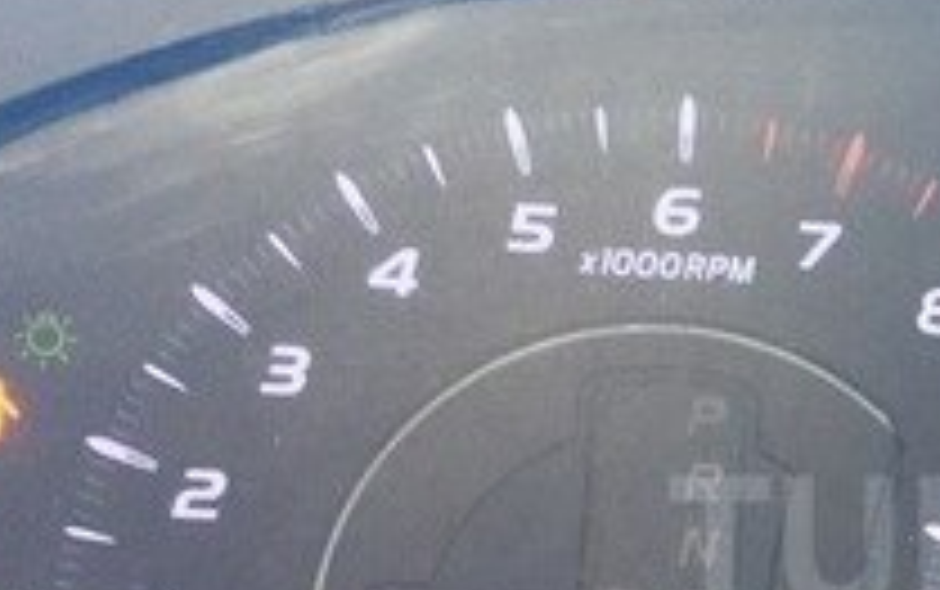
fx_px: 2487
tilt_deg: -20.1
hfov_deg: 20.1
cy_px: 543
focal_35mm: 97
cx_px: 1129
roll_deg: -0.3
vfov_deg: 13.4
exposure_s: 1/33
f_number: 2.2
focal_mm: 4.15
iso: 50
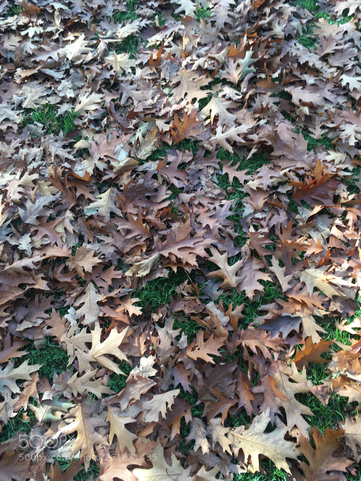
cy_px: 240
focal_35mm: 29
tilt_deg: -63.9
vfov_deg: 61.7
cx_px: 180
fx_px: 403
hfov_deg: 48.2
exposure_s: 1/100
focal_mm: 4.15
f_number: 2.2
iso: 32
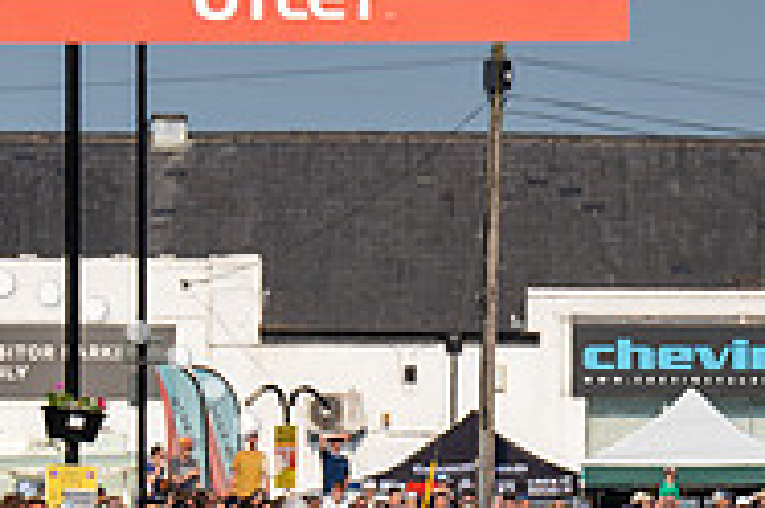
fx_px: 15019
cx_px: 863
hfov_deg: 2.9
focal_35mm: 708
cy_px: 627
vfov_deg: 1.9
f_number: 5
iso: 160
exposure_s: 1/1000
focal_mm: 185
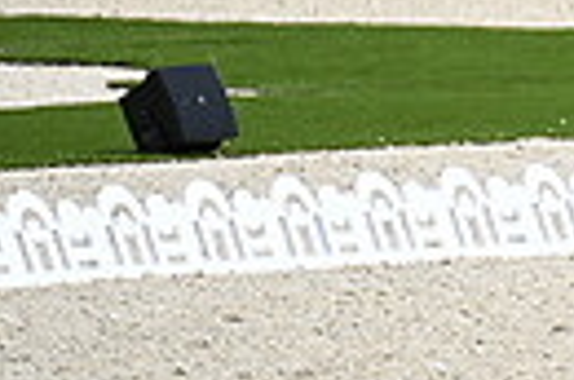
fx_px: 28471
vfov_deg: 0.8
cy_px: -267
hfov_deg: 1.2
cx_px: 1130
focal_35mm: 1790
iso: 250
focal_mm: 400
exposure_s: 1/1250
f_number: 4.5
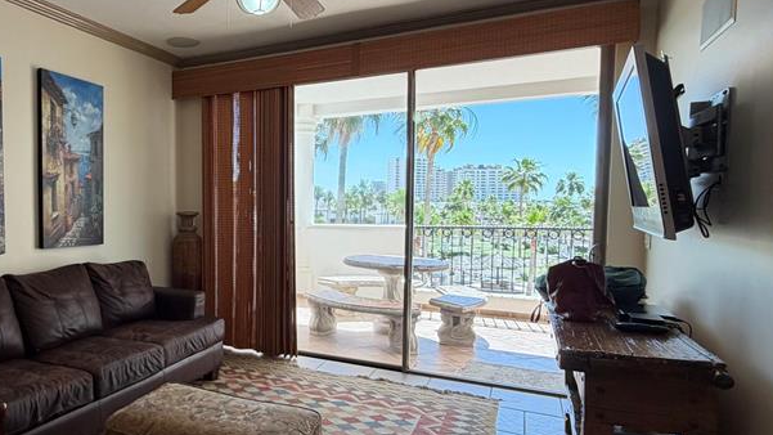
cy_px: 236
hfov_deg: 68.3
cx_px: 215
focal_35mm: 26
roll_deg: +0.8
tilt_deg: -4.2
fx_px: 533
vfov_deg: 44.3
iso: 80
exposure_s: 1/120
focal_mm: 2.22
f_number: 2.2
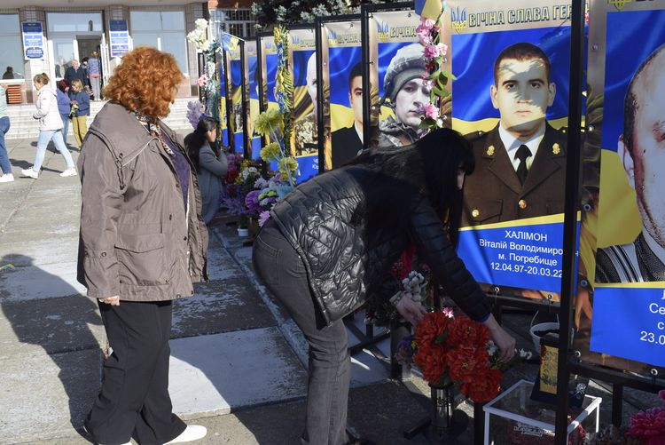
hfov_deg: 49.5
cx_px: 332
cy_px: 222
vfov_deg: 34.3
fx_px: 721
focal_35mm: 39
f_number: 9
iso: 200
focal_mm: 26
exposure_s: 1/320
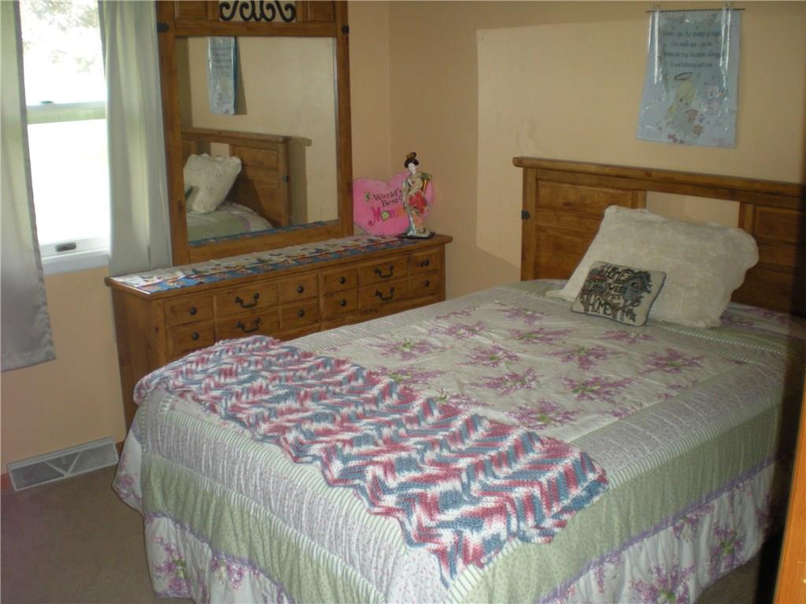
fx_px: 885
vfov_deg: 37.7
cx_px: 403
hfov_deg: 49.0
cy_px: 302
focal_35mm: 38
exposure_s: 1/60
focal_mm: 6.3
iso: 198
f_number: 3.1
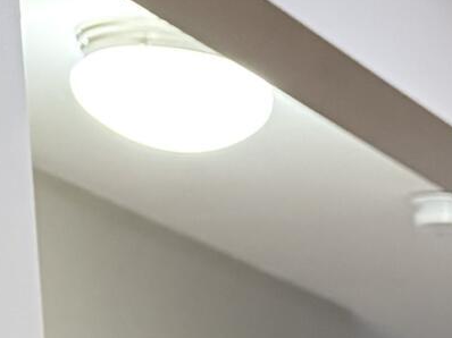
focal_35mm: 181
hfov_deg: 8.9
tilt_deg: -6.1
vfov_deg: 7.1
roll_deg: +1.3
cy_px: 1110
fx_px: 2362
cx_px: 1368
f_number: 1.78
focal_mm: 6.76
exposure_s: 1/40
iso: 640
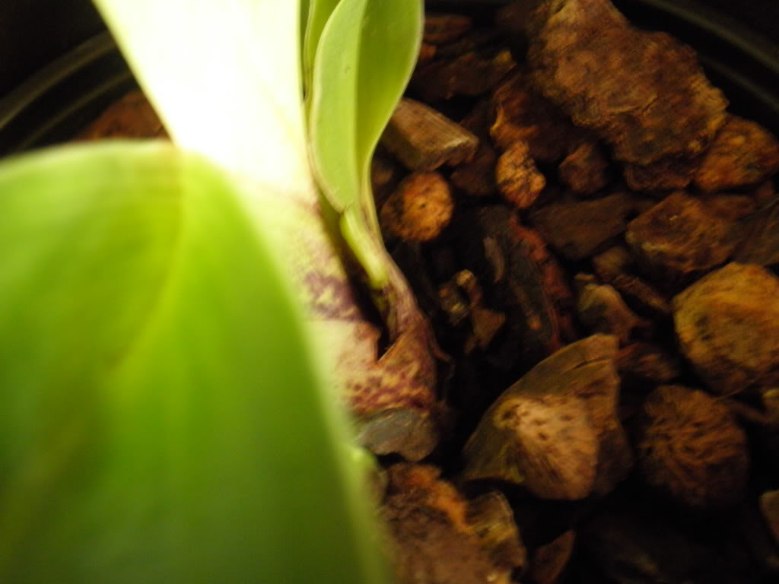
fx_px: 1058
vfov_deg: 30.9
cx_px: 390
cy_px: 292
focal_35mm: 47
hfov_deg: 40.4
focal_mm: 8.3
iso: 400
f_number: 3.4
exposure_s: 1/4
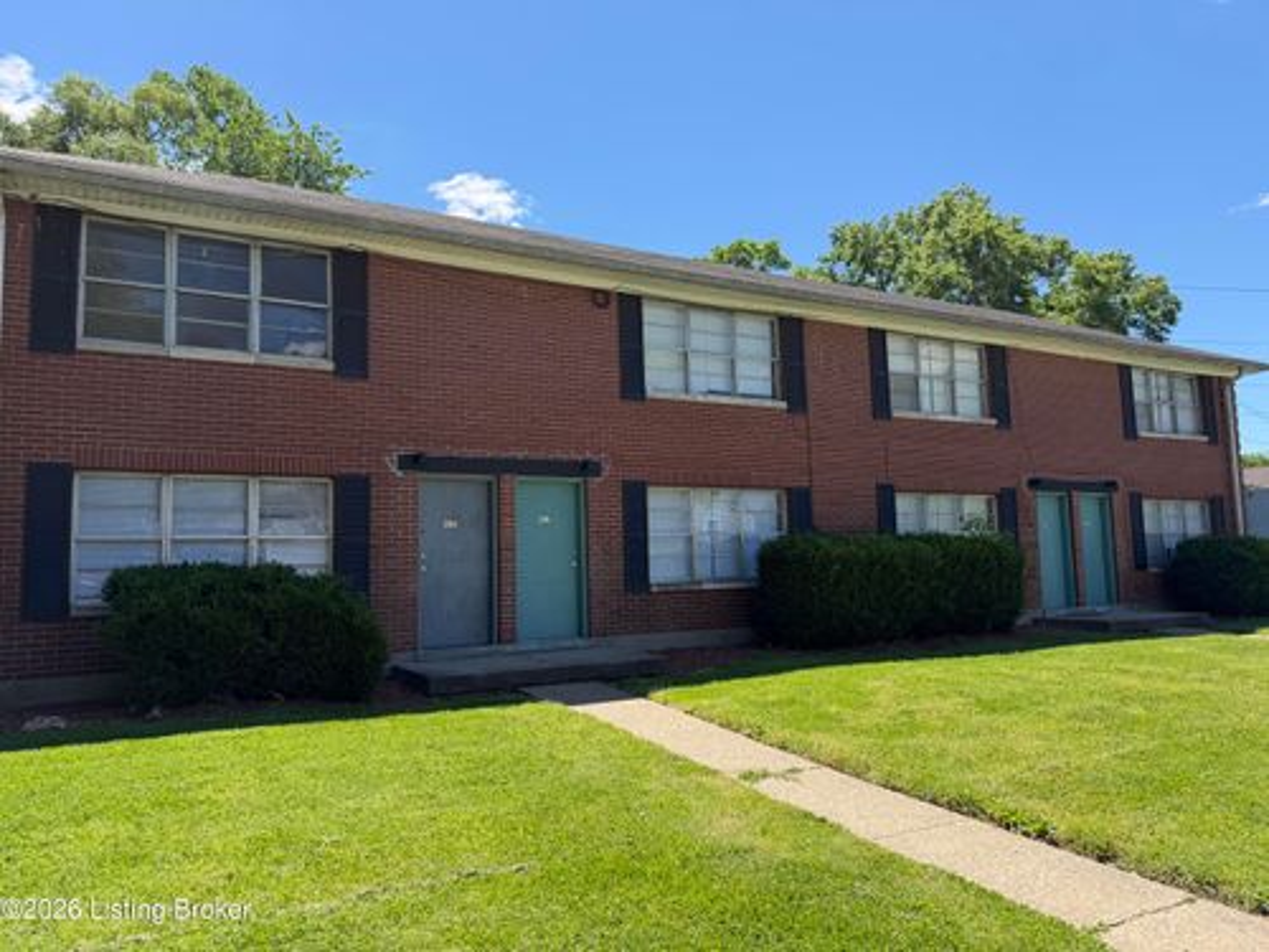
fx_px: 880
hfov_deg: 71.6
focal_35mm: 24
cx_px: 634
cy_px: 476
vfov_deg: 56.8
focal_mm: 6.76
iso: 80
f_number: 1.78
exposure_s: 1/2525
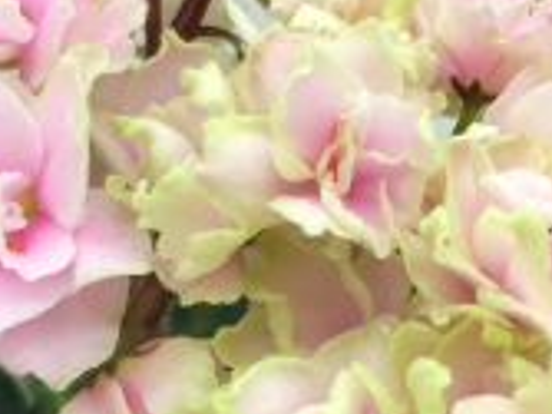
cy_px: 454
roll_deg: -2.2
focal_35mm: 139
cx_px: 208
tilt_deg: -29.3
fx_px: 2215
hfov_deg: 14.2
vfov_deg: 10.5
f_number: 2.2
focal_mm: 4.15
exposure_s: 1/100
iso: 40
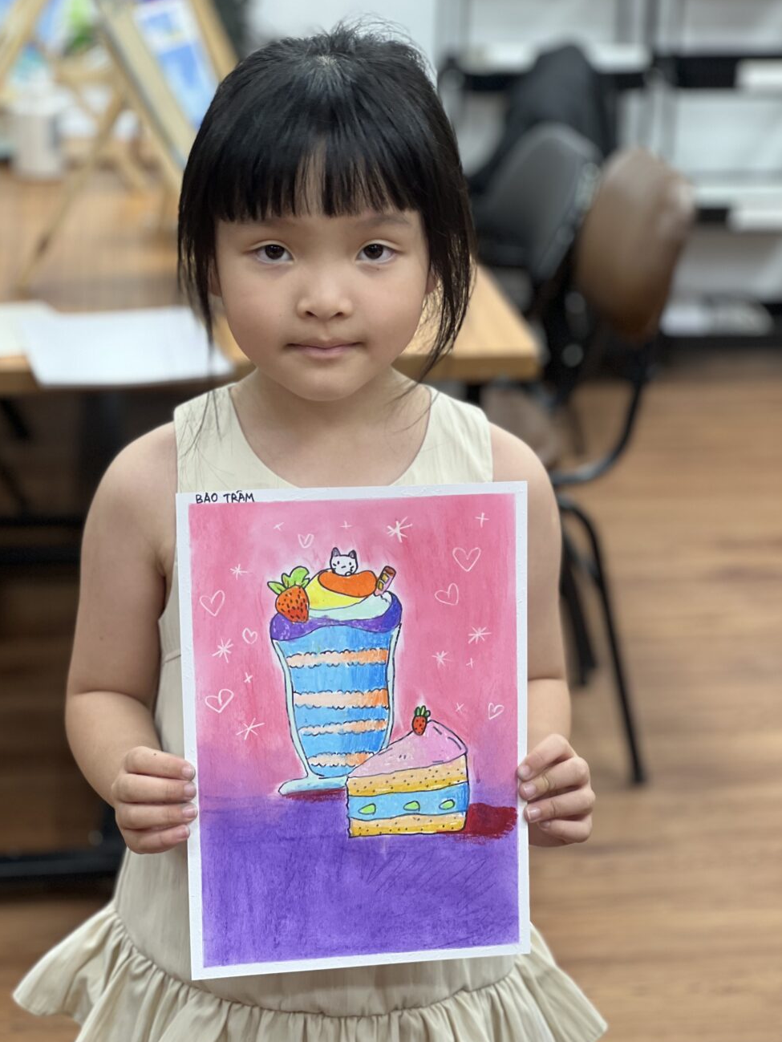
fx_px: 2378
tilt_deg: -17.9
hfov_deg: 18.7
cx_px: 385
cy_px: 518
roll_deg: -1.5
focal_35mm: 79
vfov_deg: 24.7
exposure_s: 1/33
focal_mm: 9
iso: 125
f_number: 2.8
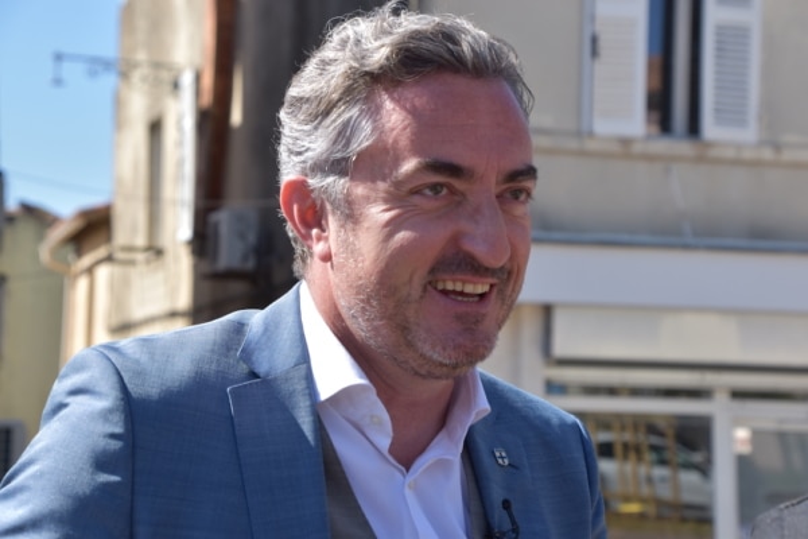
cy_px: 270
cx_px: 404
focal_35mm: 98
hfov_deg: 20.9
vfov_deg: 14.0
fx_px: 2188
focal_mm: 65
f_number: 8
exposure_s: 1/250
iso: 110
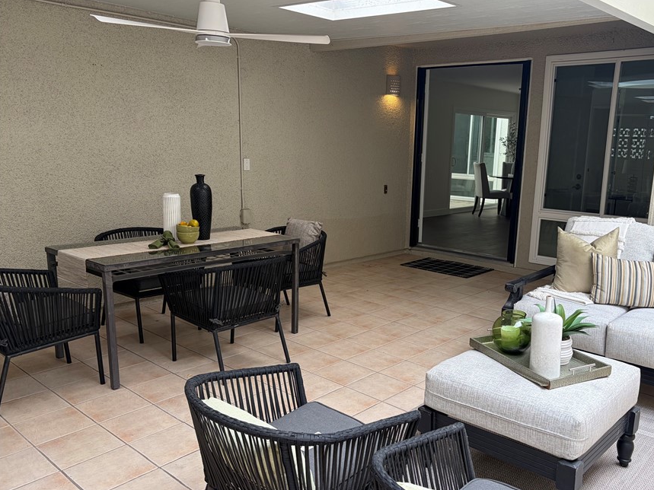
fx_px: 586
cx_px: 388
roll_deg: -1.6
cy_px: 265
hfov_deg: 58.0
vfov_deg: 45.4
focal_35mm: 31
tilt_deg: -12.0
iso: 32
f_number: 1.6
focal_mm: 5.96
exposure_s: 1/151
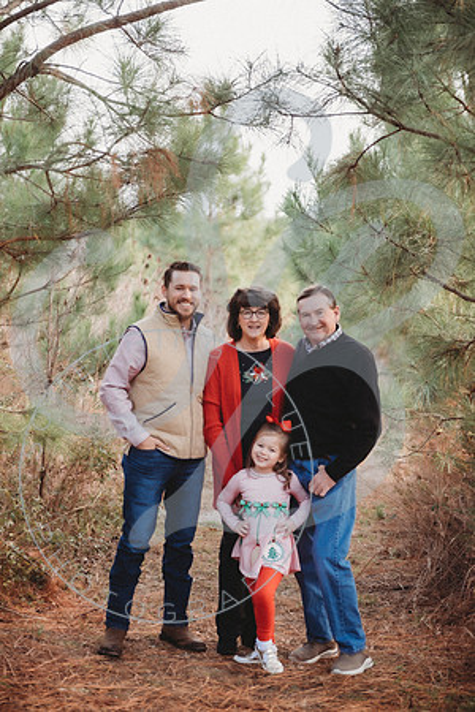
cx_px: 238
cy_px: 356
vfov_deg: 32.4
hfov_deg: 21.9
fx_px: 1227
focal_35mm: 62
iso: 500
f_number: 2.8
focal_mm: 62
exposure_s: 1/160
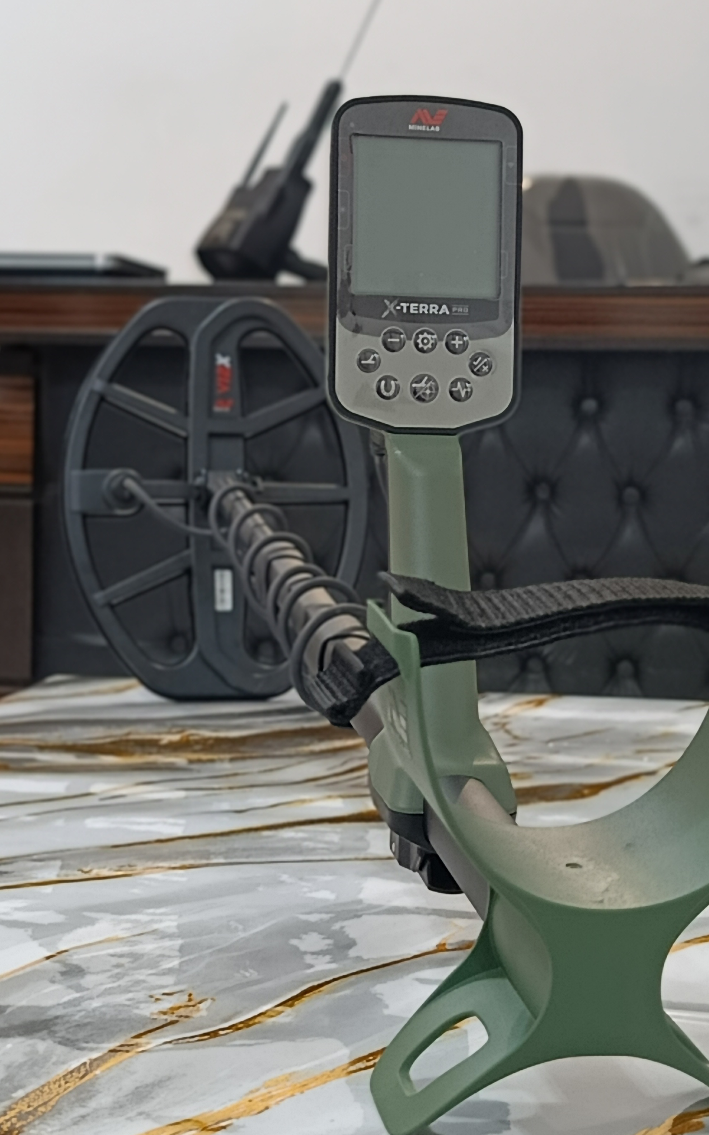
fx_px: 1948
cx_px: 302
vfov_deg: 32.5
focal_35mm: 63
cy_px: 512
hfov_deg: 20.6
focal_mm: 6.11
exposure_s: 1/33.3
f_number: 1.65
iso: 1043
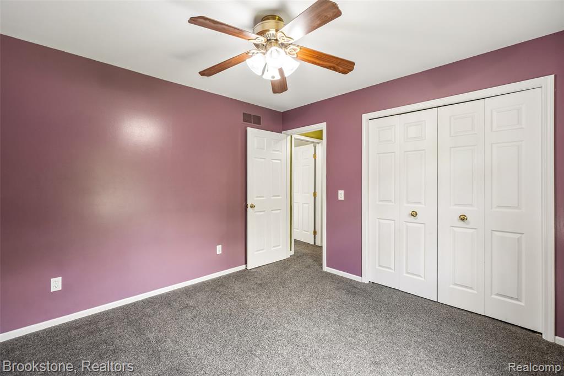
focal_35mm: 15
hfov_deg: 100.4
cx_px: 282
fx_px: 235
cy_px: 188
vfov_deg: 77.3
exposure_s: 1/10
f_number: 8
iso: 400
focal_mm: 10
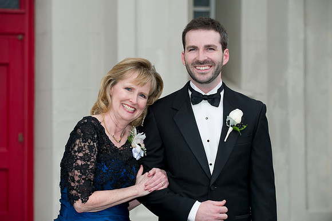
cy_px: 110
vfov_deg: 11.8
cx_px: 166
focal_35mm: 116
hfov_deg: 17.7
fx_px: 1069
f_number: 4.5
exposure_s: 1/125
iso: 200
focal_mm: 116
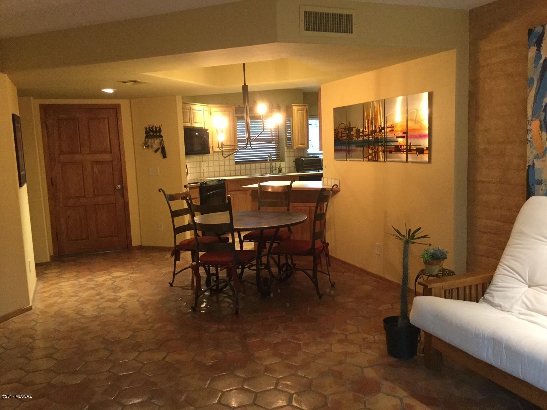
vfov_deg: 45.4
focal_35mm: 31
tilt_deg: -8.1
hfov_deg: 58.4
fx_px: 490
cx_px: 274
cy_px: 205
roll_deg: +1.7
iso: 200
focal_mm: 3.3
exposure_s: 1/15
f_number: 2.4
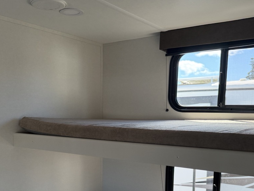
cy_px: 153
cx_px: 107
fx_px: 294
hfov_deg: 46.6
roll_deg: -2.0
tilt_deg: -6.0
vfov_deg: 34.8
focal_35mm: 40
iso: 200
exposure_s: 1/162
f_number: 1.78
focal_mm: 6.76
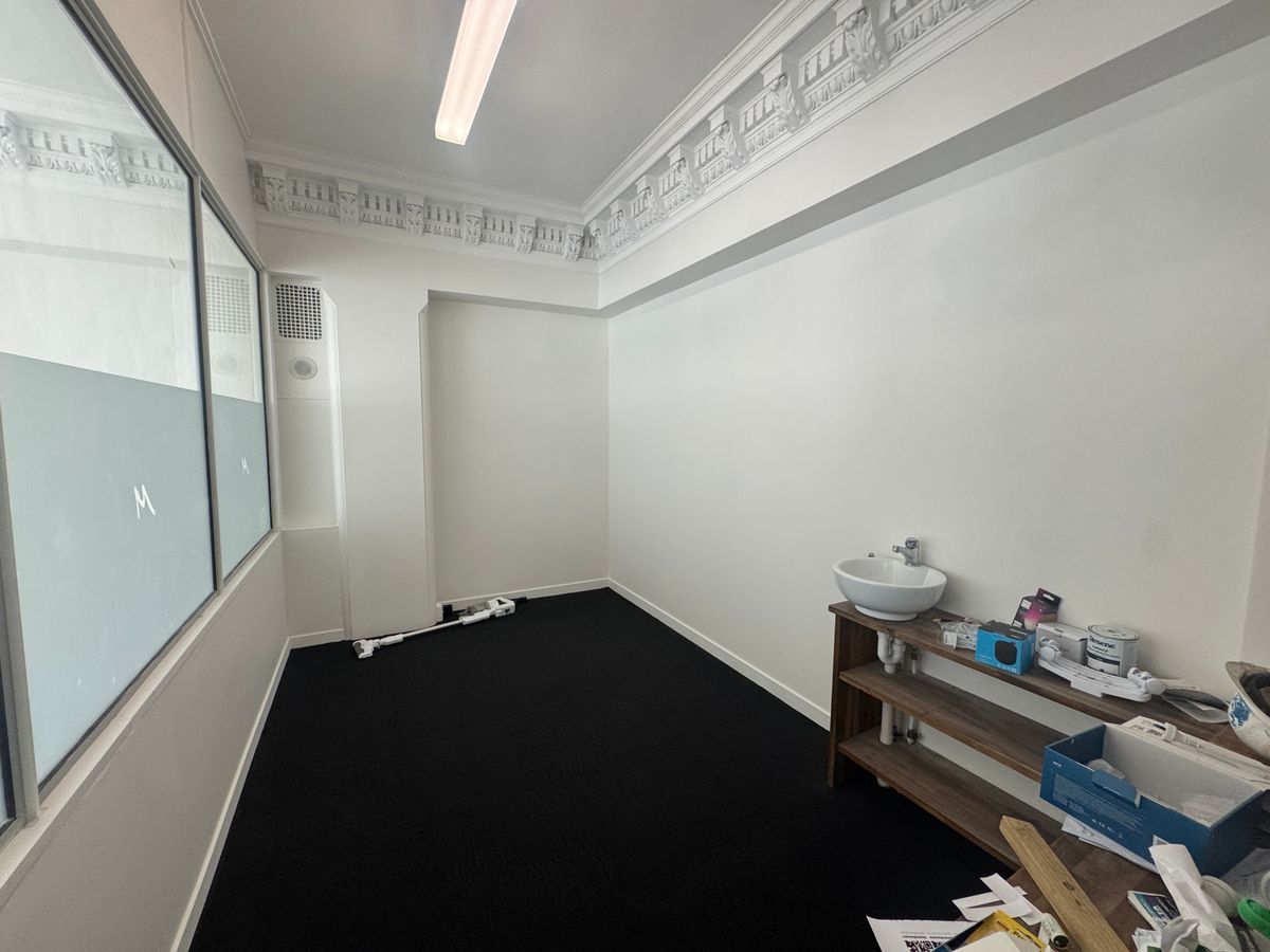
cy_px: 476
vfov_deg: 85.7
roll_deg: -0.2
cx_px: 635
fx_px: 514
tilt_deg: -4.7
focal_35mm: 14
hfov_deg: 102.1
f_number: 2.2
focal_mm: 2.22
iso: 160
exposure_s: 1/99
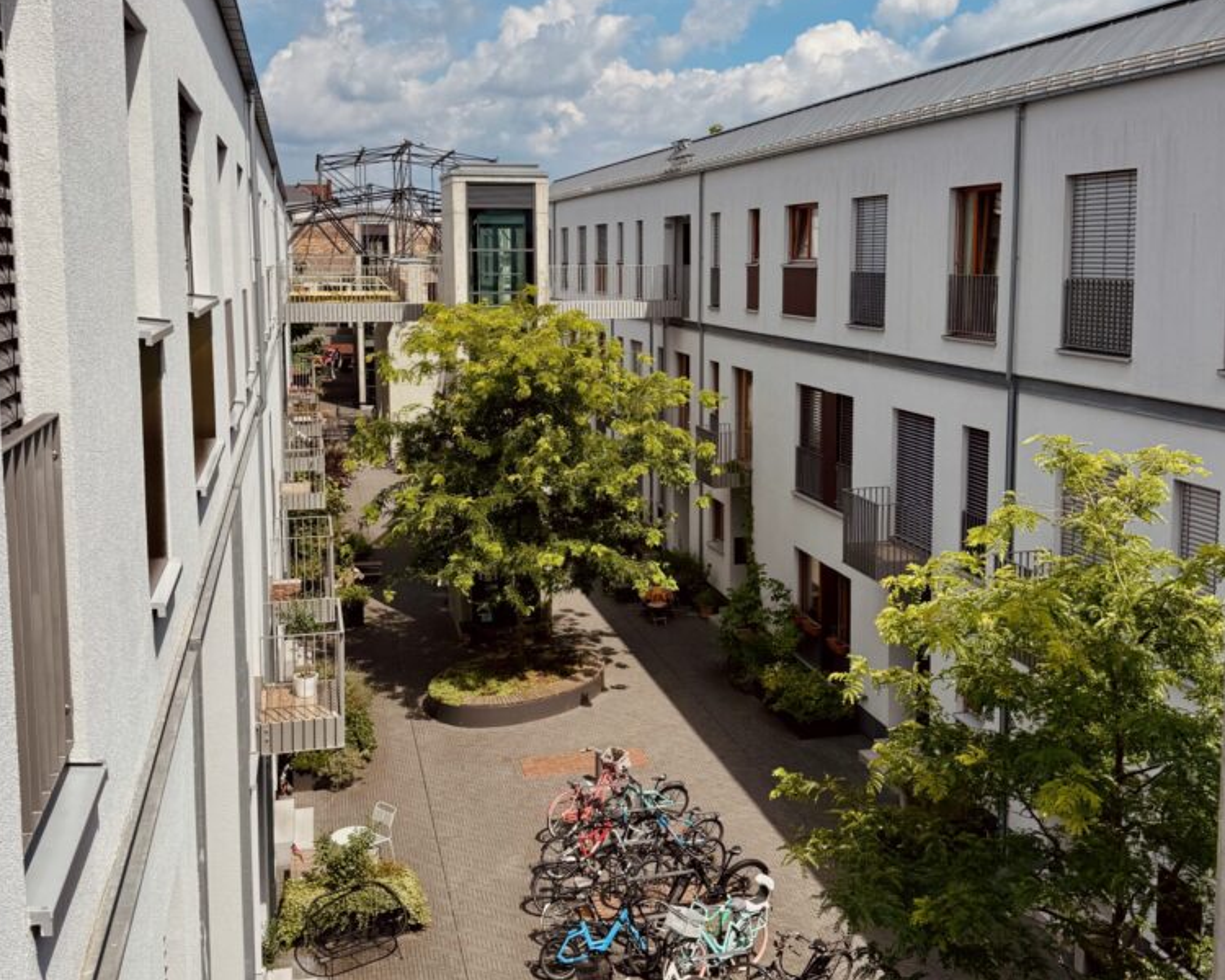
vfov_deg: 45.8
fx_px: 1160
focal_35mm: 32
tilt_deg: -8.5
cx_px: 601
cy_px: 461
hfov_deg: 55.7
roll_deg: +2.7
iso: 80
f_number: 1.78
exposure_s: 1/7092
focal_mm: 6.76
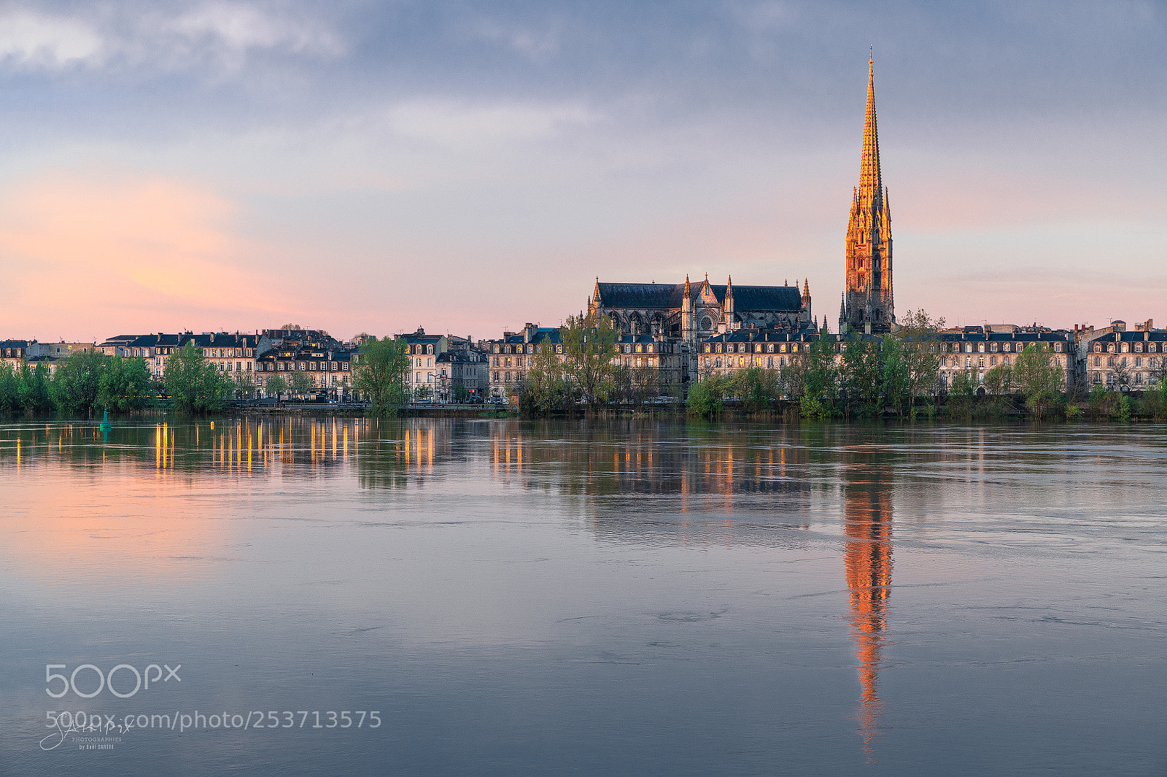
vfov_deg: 19.4
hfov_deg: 28.9
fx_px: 2268
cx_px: 584
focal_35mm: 70
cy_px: 388
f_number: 11
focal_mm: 70
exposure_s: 1/13
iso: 200
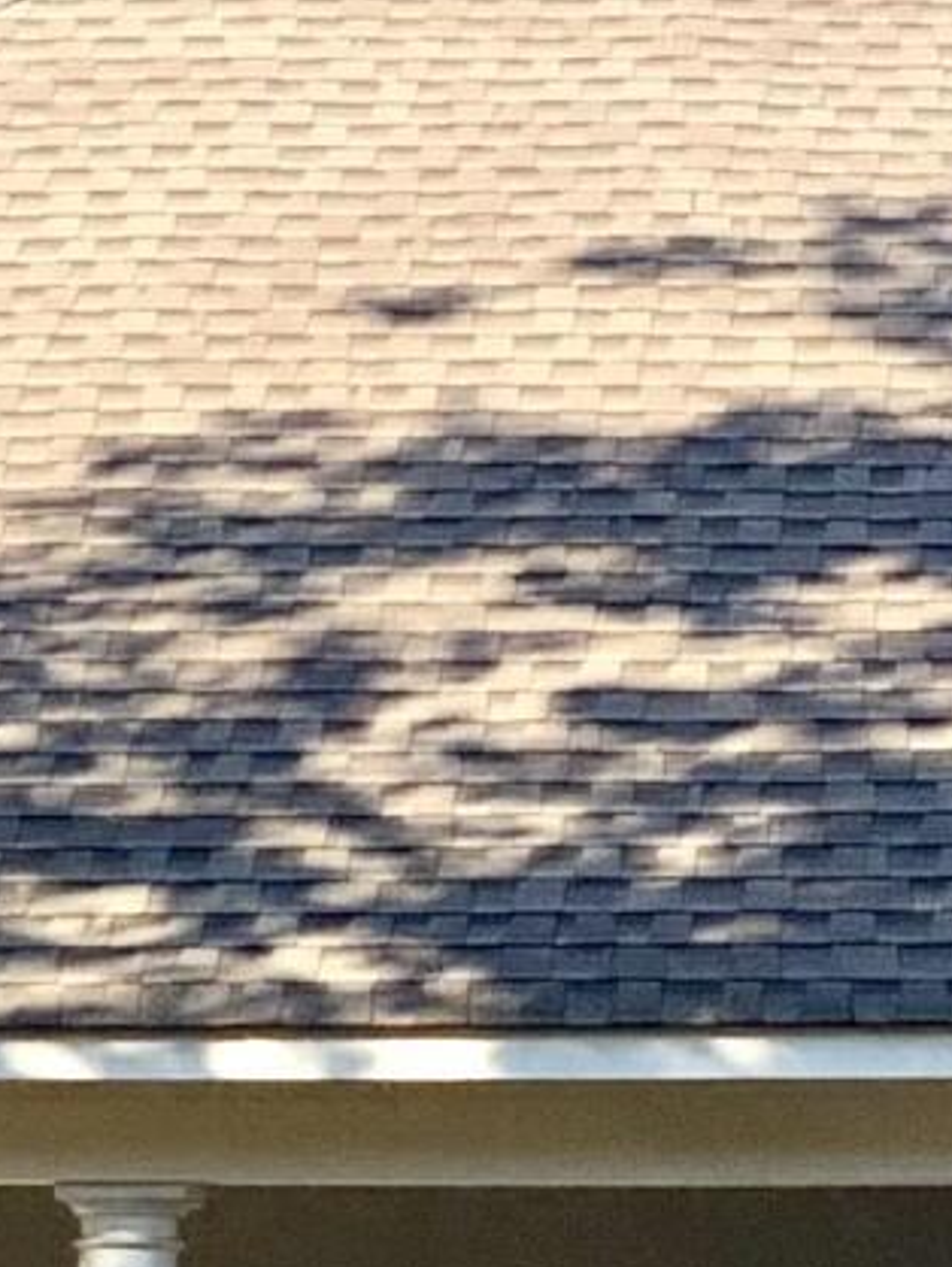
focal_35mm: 208
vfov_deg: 9.5
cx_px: 1376
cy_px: 912
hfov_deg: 7.1
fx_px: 7619
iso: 16
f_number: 1.8
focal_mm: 3
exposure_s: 1/898
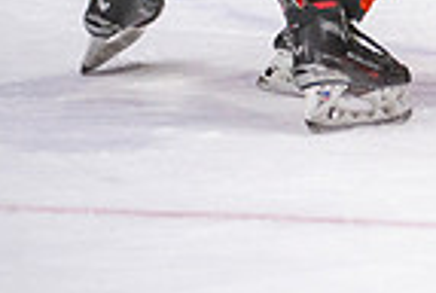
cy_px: -156
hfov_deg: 3.3
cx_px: 882
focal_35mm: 619
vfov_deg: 2.2
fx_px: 7512
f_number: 2.8
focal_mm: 130
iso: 1000
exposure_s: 1/640
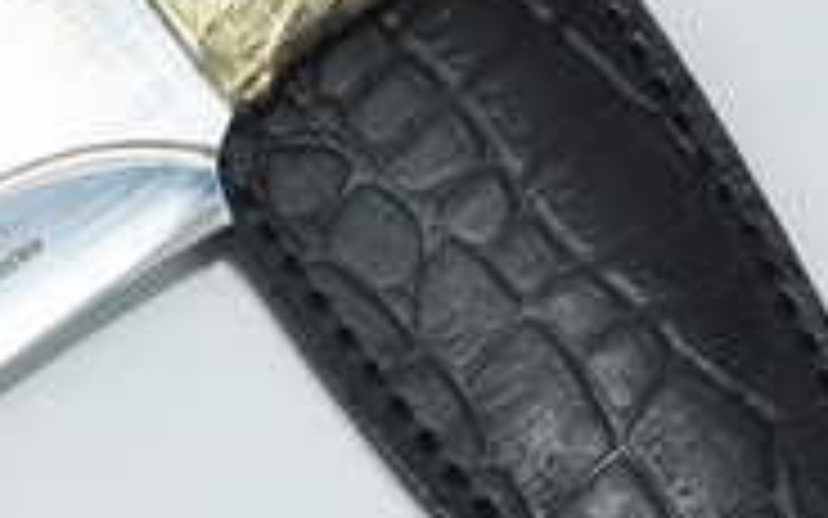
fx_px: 4942
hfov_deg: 9.6
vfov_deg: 6.0
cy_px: 151
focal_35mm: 219
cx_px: 180
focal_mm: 44
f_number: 5.6
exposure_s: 1/125
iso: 360
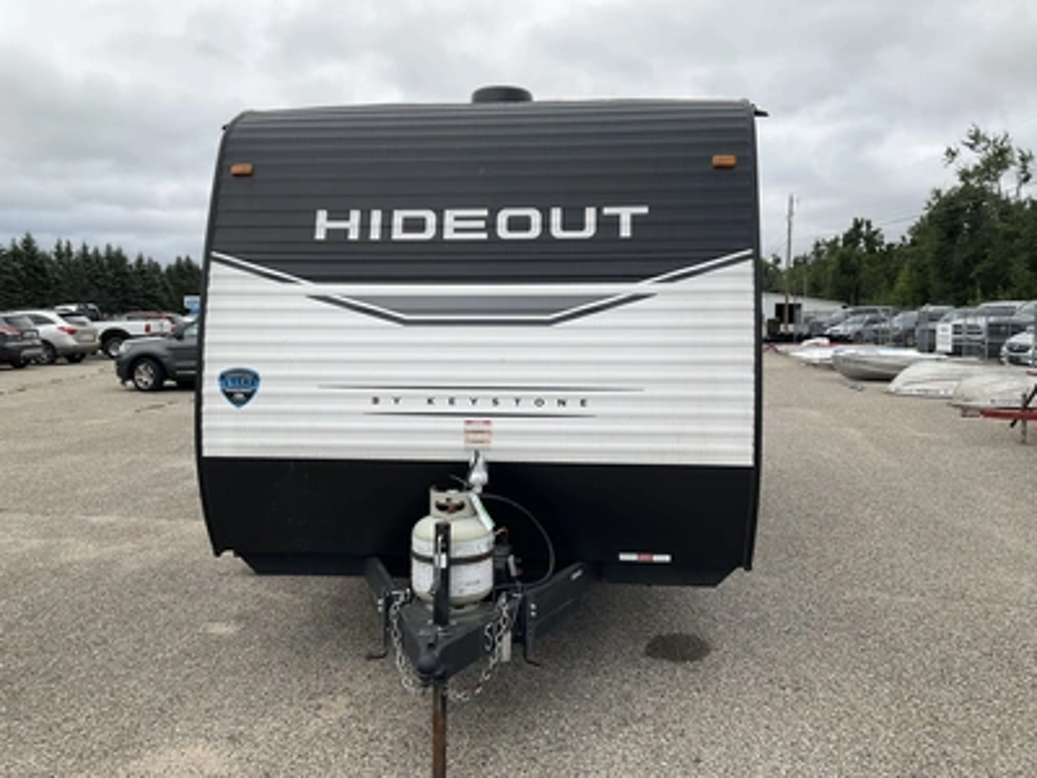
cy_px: 389
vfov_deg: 48.2
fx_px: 869
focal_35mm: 29
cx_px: 518
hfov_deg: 61.7
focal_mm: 3
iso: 25
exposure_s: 1/378
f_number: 1.8
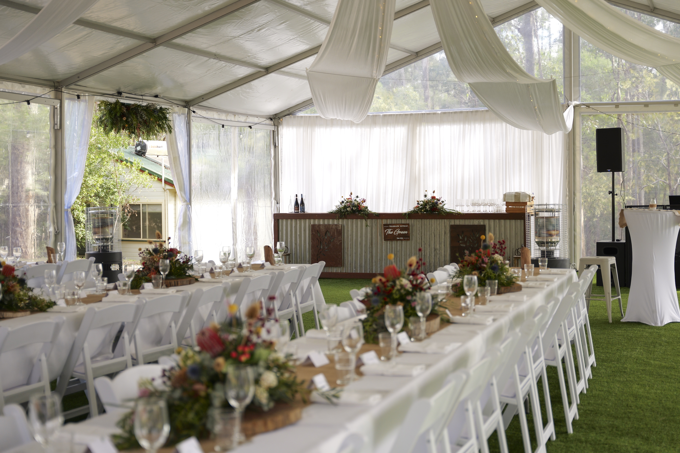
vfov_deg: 27.0
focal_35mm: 50
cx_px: 340
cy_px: 226
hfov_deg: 39.6
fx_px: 944
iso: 640
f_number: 2.8
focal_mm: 50
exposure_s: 1/500
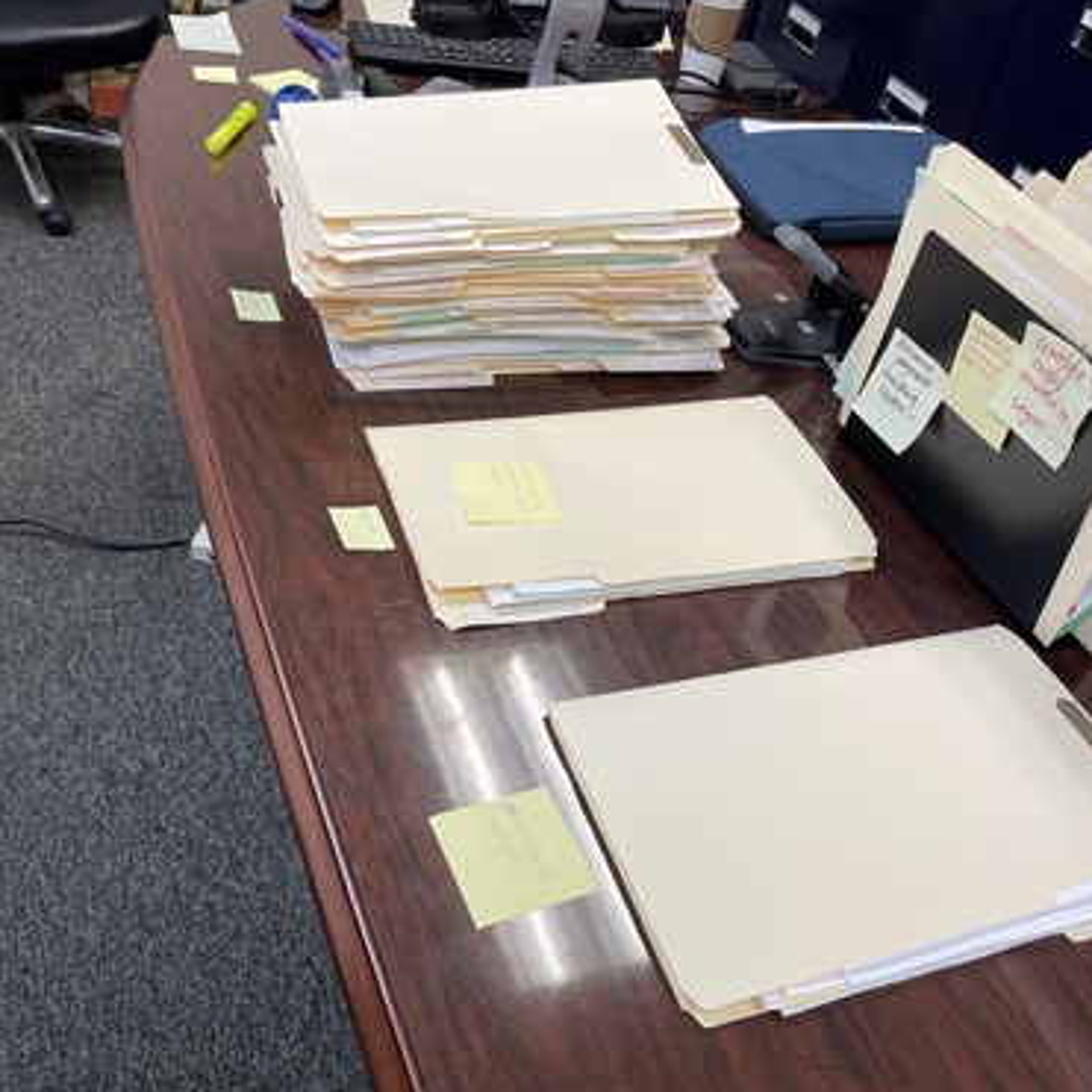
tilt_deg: -42.8
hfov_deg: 52.5
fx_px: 1106
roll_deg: -12.9
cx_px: 549
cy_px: 609
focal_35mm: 31
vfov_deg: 52.4
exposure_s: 1/120
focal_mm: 4.2
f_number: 1.6
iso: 125
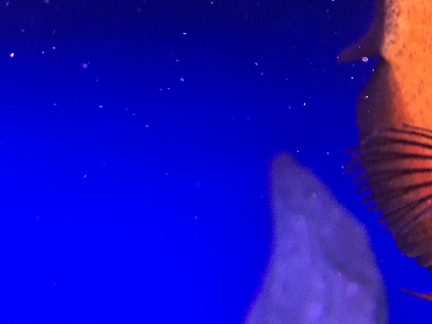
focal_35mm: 60
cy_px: 76
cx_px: 403
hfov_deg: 30.5
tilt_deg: -8.5
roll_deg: -0.2
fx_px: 749
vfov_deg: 24.1
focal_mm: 4.15
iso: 250
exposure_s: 1/33
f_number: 2.2
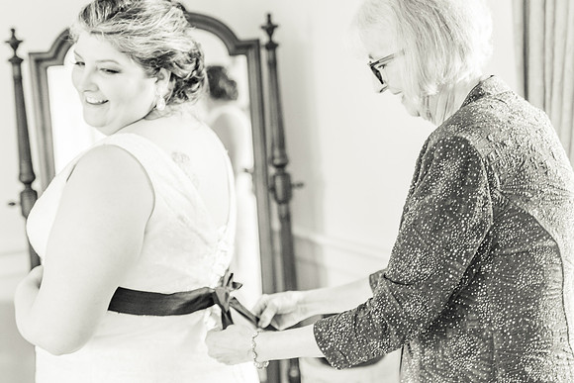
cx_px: 287
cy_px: 192
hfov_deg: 37.8
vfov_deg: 25.8
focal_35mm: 52
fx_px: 837
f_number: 2
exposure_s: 1/100
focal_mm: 35
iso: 800
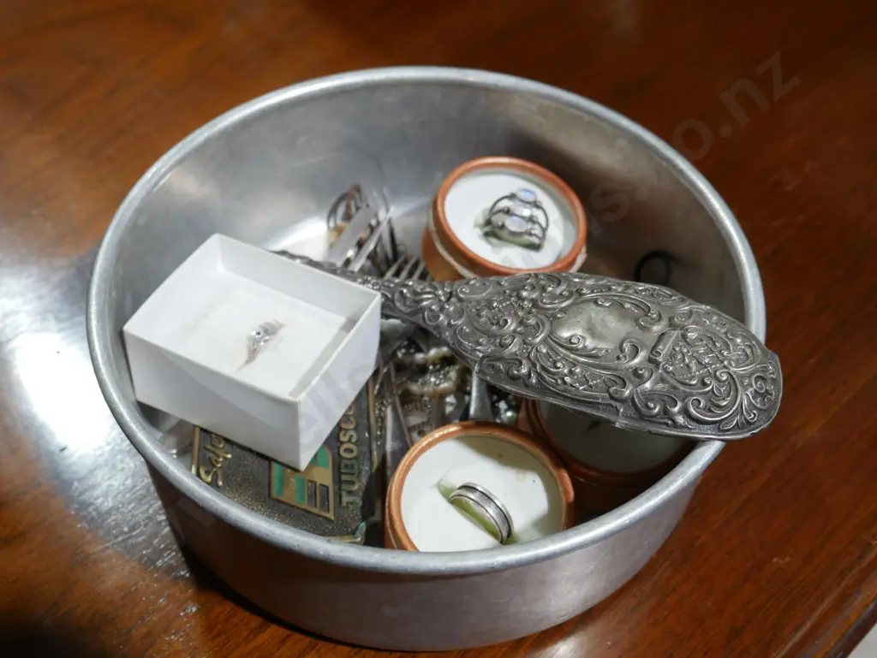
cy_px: 329
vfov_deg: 36.0
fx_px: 1014
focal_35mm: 40
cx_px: 438
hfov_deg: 46.8
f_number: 5
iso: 500
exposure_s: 1/60
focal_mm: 20
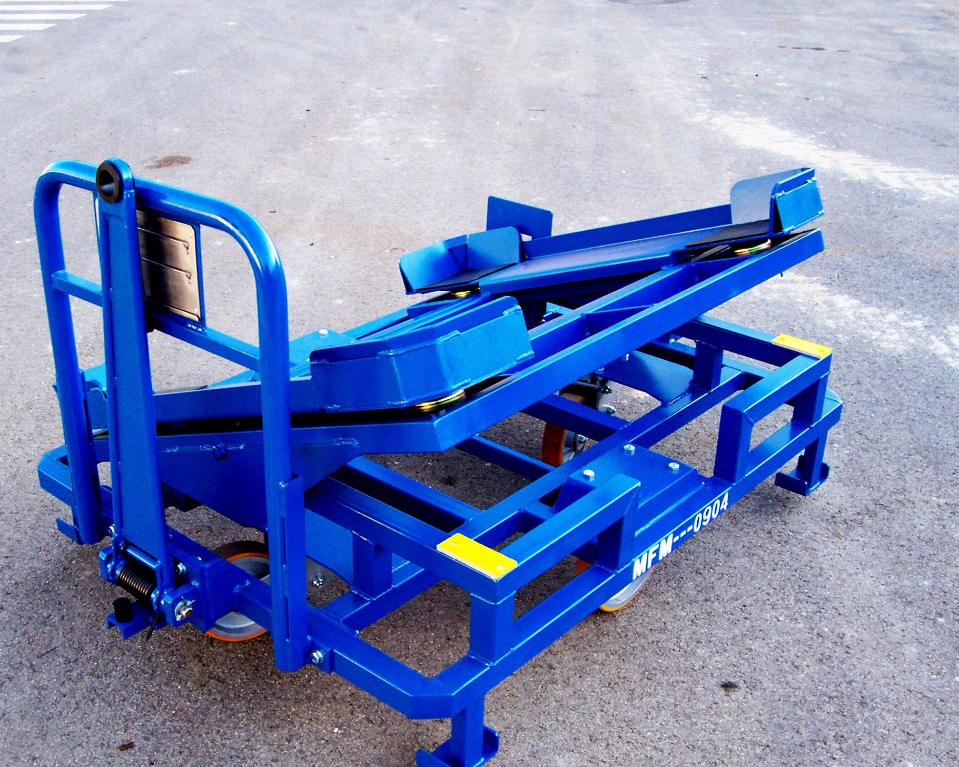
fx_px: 1192
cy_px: 430
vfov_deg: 35.6
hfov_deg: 43.8
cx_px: 423
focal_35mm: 42
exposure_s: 1/98.4
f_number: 2.7
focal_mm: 5.6
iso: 80
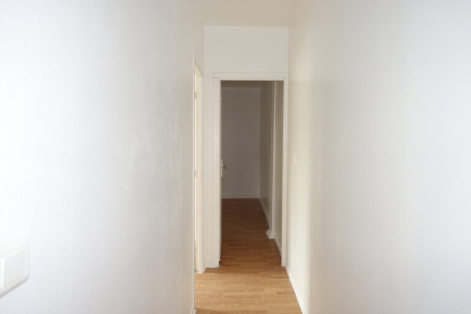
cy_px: 157
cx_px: 236
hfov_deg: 73.7
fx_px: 314
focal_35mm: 24
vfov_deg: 53.1
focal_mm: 8.8
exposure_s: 1/30
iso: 125
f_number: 1.8
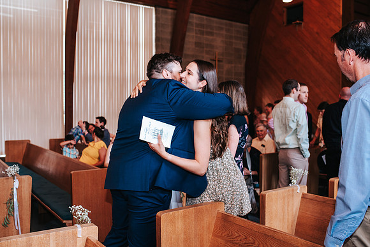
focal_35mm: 35
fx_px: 360
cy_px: 124
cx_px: 185
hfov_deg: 54.4
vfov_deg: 37.9
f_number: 3.2
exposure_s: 1/125
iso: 800
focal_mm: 35
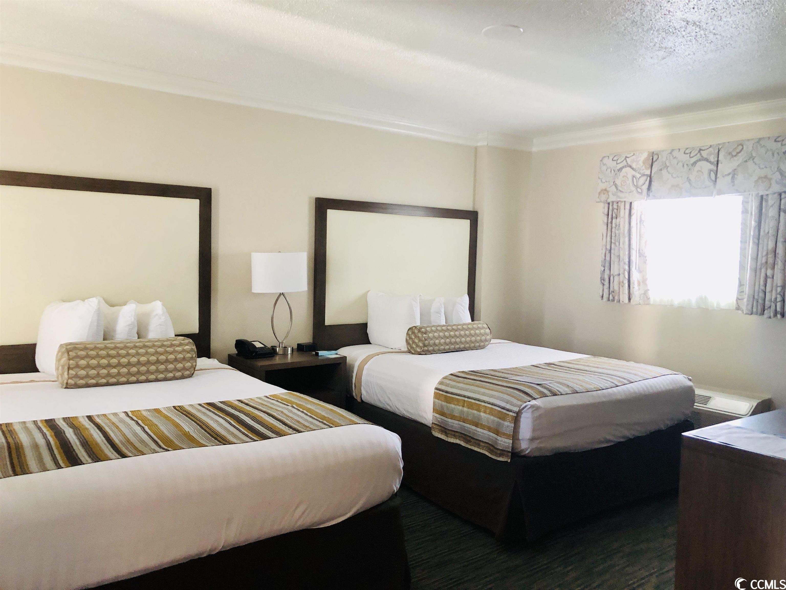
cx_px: 393
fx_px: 636
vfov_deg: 49.7
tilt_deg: -3.2
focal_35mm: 28
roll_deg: -0.3
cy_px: 295
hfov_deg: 63.4
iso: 80
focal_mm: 3.99
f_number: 1.8
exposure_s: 1/15
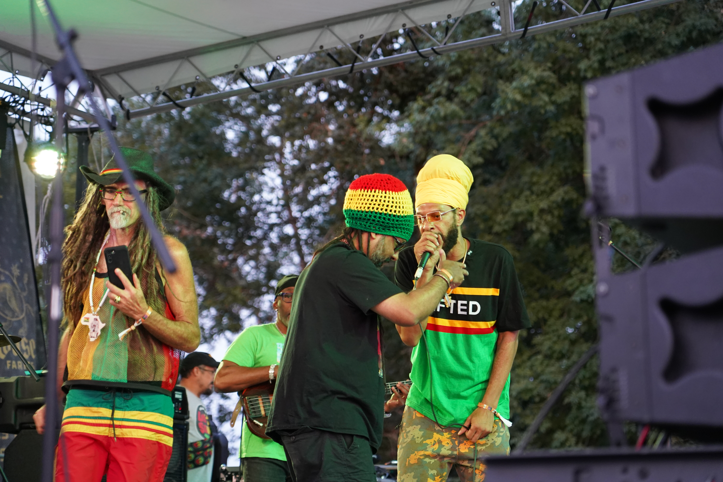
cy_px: 241
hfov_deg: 19.5
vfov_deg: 13.0
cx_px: 362
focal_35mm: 105
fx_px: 2109
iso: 3200
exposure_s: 1/160
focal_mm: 105
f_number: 4
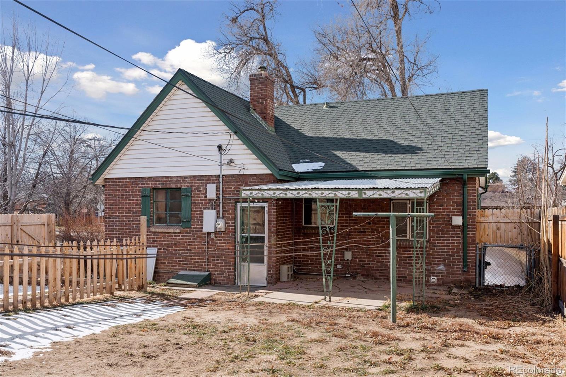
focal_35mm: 32
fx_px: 503
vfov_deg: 41.1
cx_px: 283
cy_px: 188
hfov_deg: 58.7
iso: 400
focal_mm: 32
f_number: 9
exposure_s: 1/640
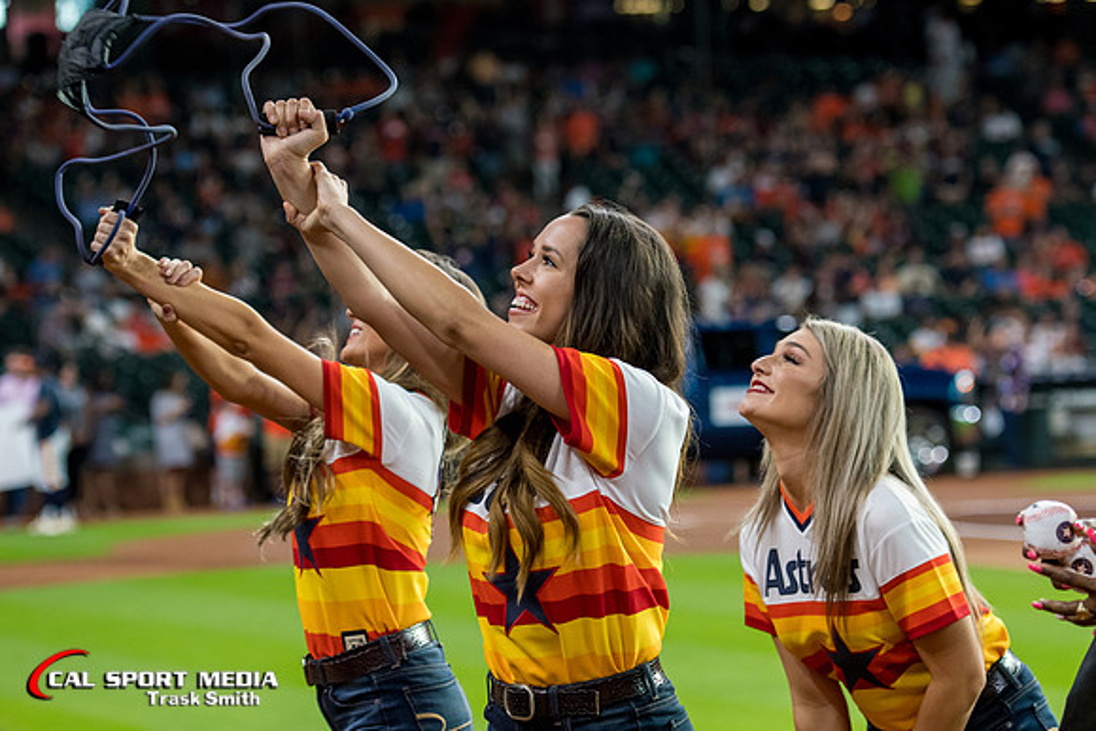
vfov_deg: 9.3
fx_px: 4476
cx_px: 548
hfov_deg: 14.0
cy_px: 366
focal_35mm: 147
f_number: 4
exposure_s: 1/1250
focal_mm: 98
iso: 2000
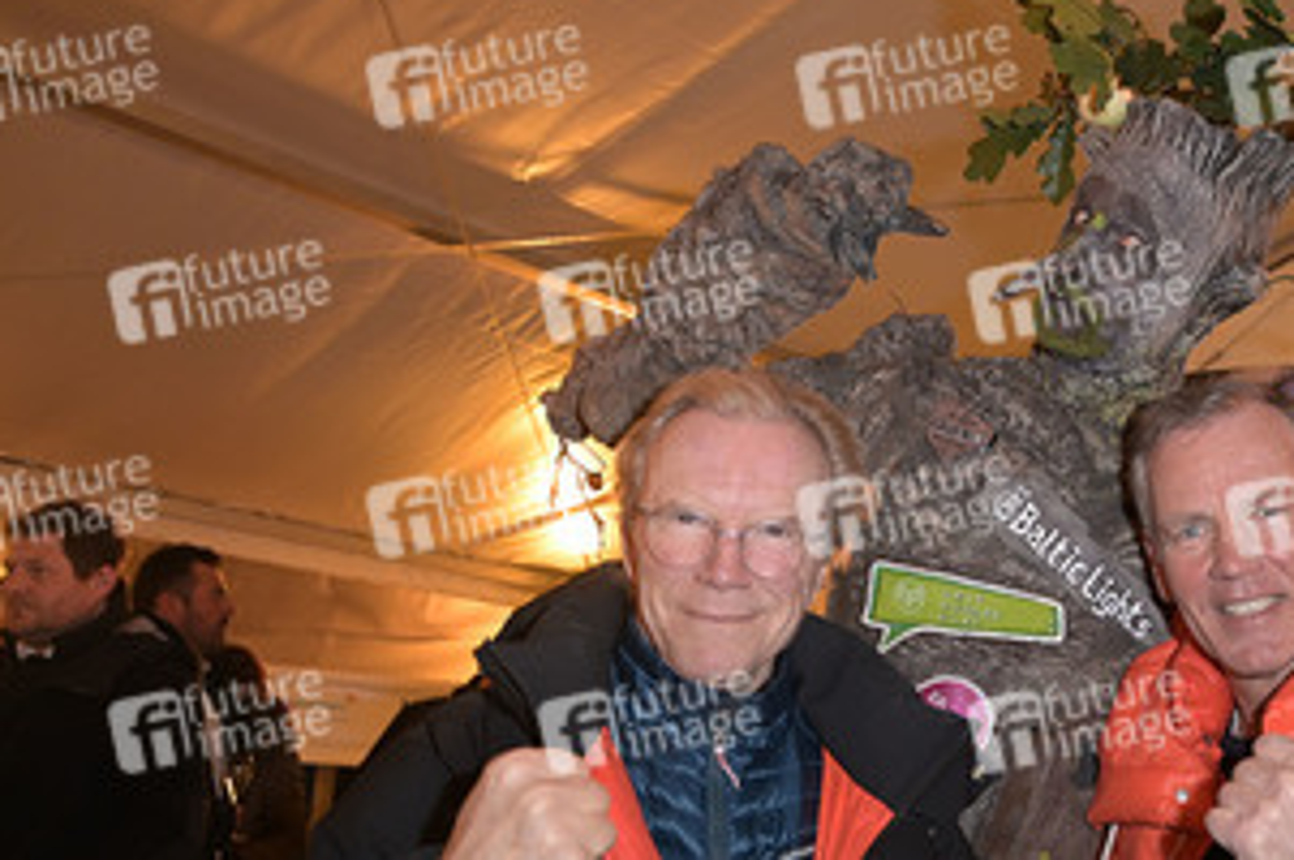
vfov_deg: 36.2
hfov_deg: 51.0
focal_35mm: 36
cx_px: 965
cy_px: 615
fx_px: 1293
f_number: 4
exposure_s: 1/50
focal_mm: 24
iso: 2000
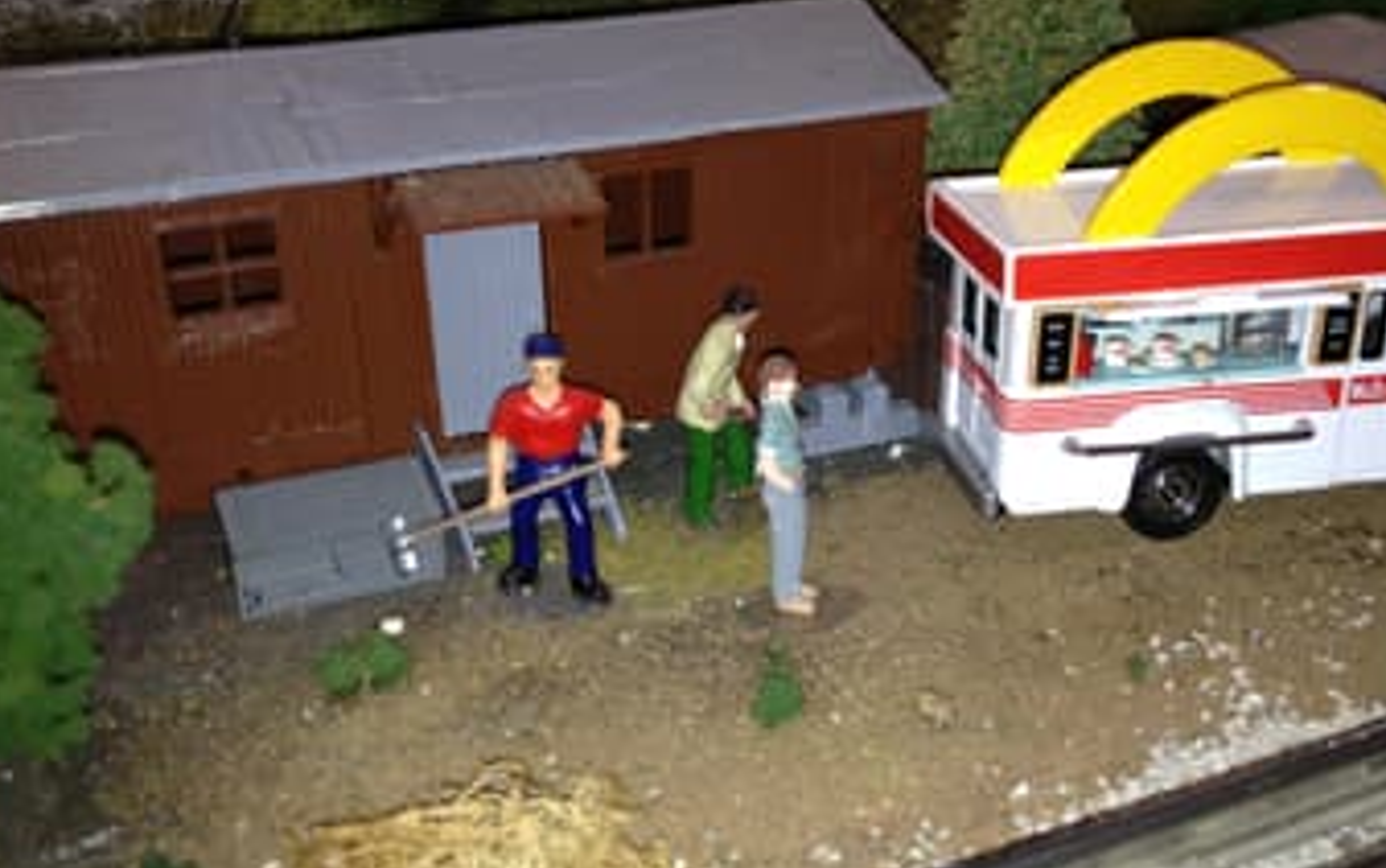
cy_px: 457
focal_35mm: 44
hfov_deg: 45.2
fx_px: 1663
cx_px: 769
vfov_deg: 29.2
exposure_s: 1/38
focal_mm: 4.28
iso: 50
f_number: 2.4
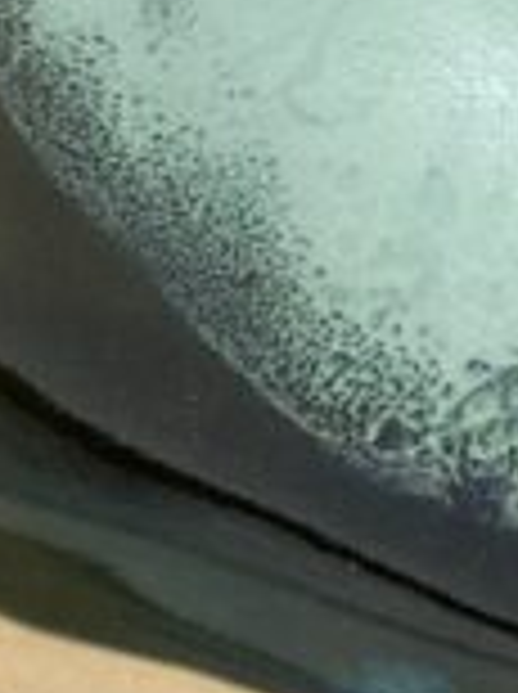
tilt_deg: -50.3
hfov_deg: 8.2
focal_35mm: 173
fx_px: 3461
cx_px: 1027
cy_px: -288
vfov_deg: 11.1
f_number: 1.6
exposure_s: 1/189
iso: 32
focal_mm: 4.2
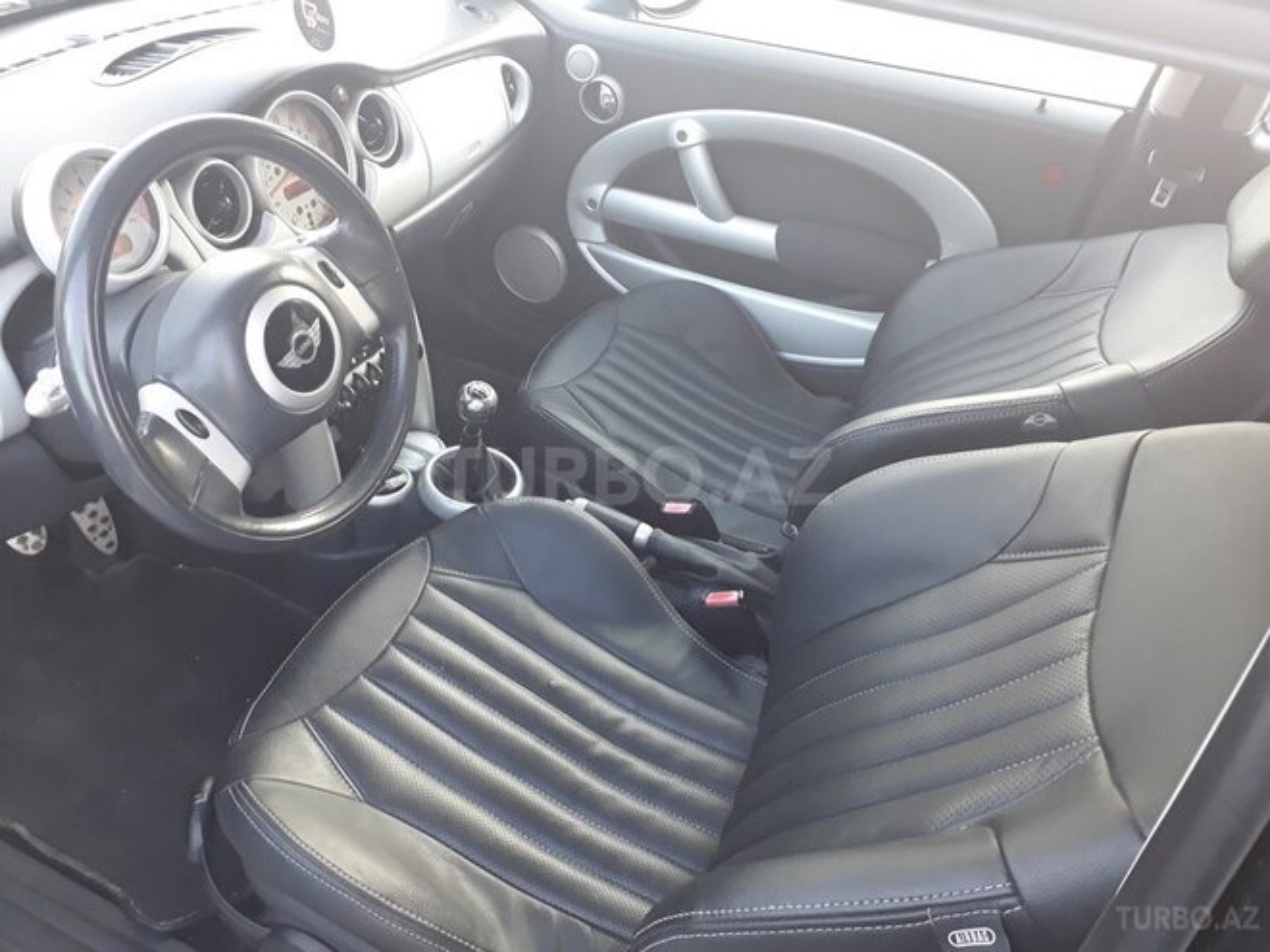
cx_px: 635
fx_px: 991
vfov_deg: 51.4
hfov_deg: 65.3
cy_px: 476
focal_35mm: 27
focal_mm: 3.6
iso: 160
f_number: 1.9
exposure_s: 1/33
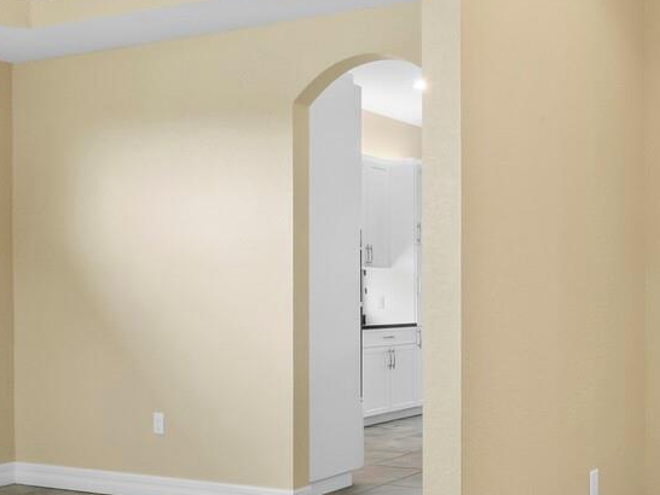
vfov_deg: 35.1
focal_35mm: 41
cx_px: 624
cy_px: 283
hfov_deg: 41.2
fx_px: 782
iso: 400
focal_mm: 7
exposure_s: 1/1.25
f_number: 11
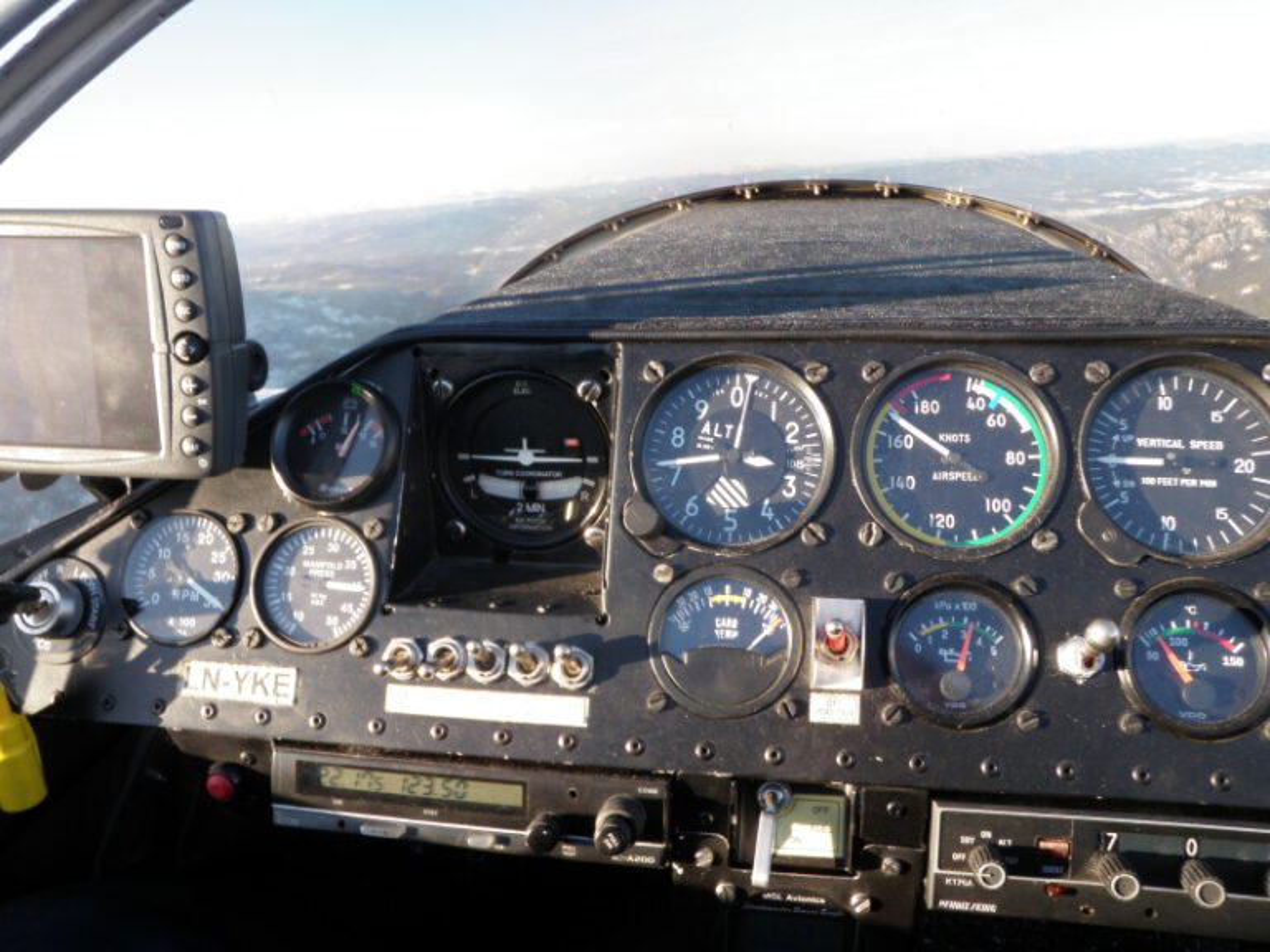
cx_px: 635
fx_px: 1027
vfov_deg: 49.7
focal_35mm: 28
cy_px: 476
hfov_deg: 63.4
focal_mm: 5
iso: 50
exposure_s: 1/60
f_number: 3.5
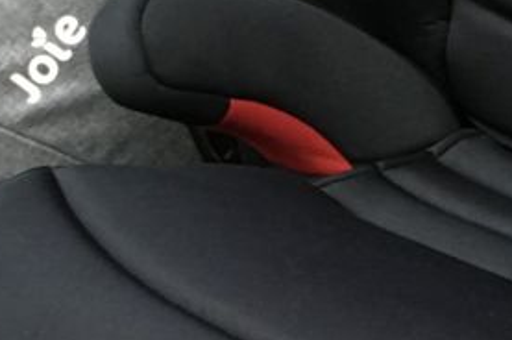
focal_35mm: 109
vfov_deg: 12.4
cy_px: 329
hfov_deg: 18.7
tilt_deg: -38.3
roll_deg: +11.0
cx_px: 364
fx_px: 1548
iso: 160
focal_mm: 4.15
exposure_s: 1/33
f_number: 2.2
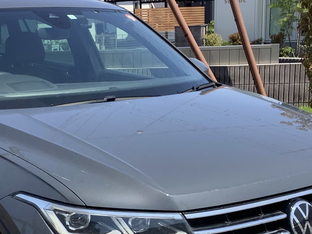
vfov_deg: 19.2
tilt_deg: -13.6
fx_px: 676
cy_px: 218
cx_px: 125
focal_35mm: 75
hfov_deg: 25.9
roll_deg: +0.3
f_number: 2.4
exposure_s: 1/831
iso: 25
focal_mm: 3.3
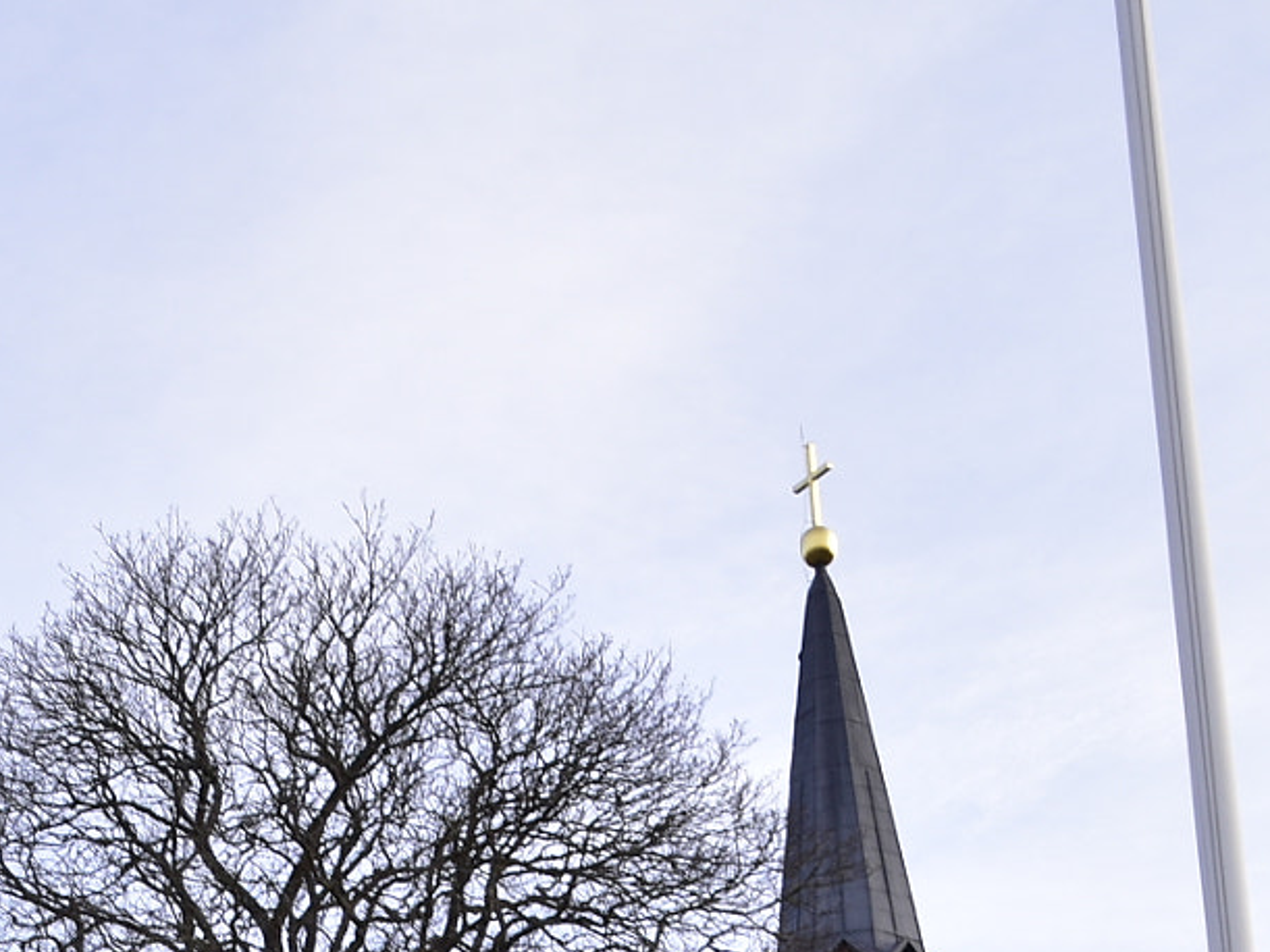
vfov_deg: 15.9
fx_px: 3191
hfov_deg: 22.0
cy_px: 1336
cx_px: 114
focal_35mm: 87
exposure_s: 1/160
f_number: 6.3
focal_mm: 18
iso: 250
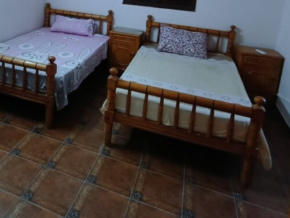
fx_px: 276
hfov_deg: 52.9
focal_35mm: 33
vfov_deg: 39.1
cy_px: 12
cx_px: 73
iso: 500
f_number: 2.2
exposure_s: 1/33.3
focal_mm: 1.68
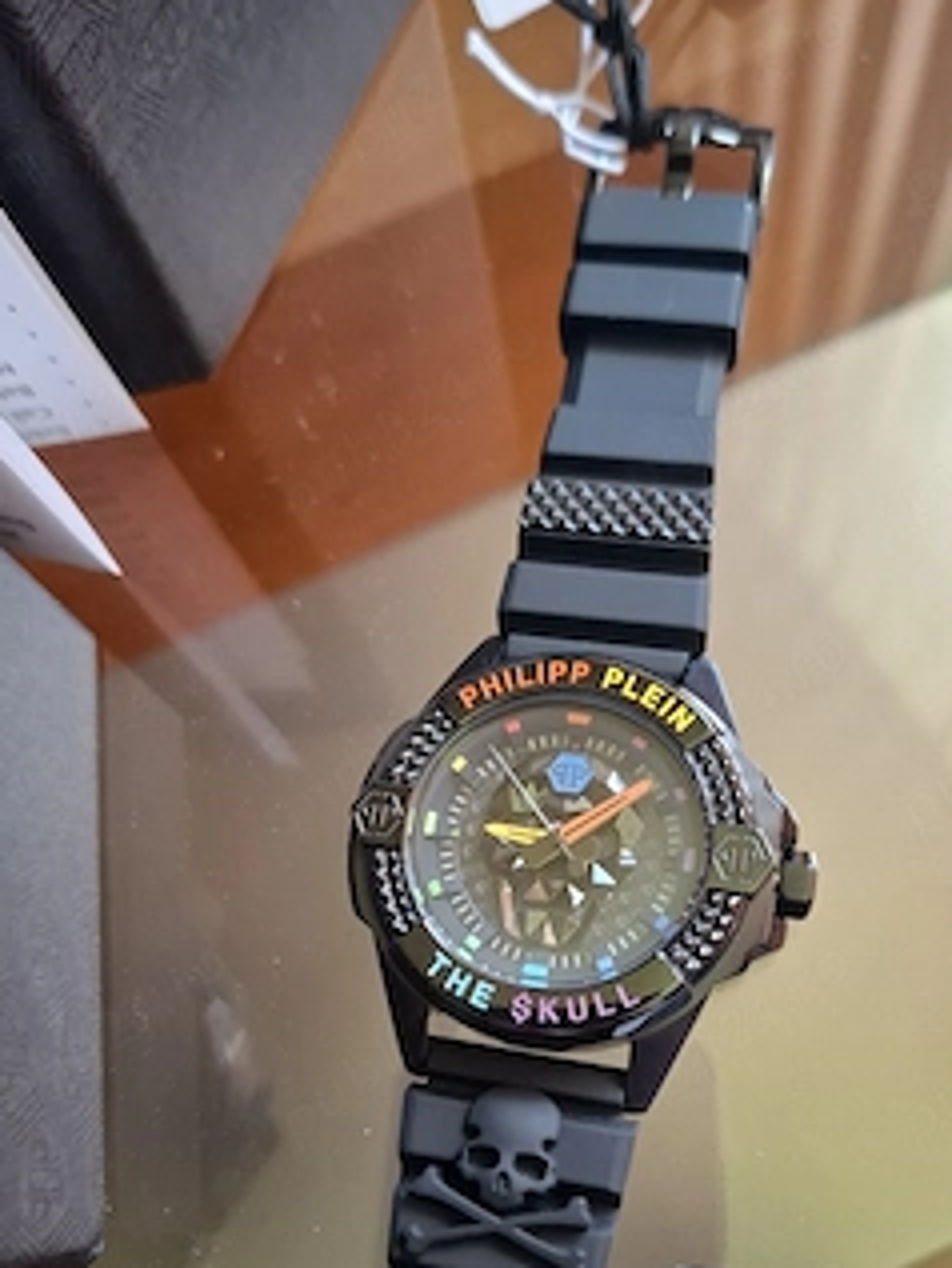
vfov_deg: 60.9
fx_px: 1063
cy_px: 780
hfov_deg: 48.3
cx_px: 488
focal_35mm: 29
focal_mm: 5.54
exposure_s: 1/100
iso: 320
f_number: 1.8
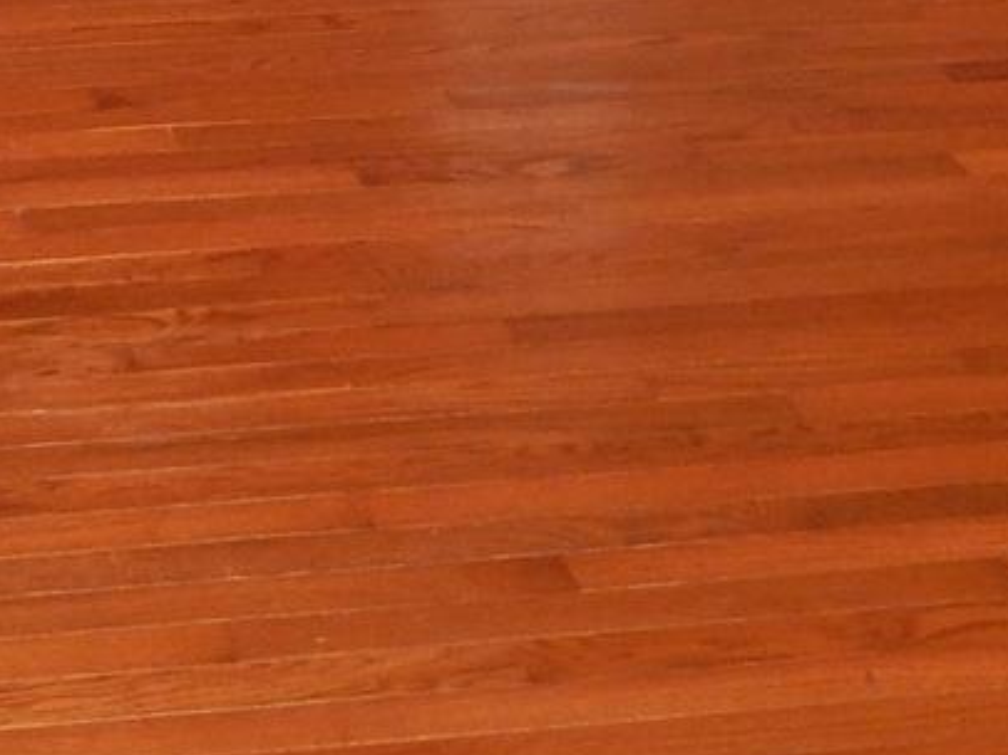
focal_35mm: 111
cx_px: 32
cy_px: -765
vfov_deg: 11.9
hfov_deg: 17.4
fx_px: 3230
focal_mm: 4
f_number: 3
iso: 200
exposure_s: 1/30
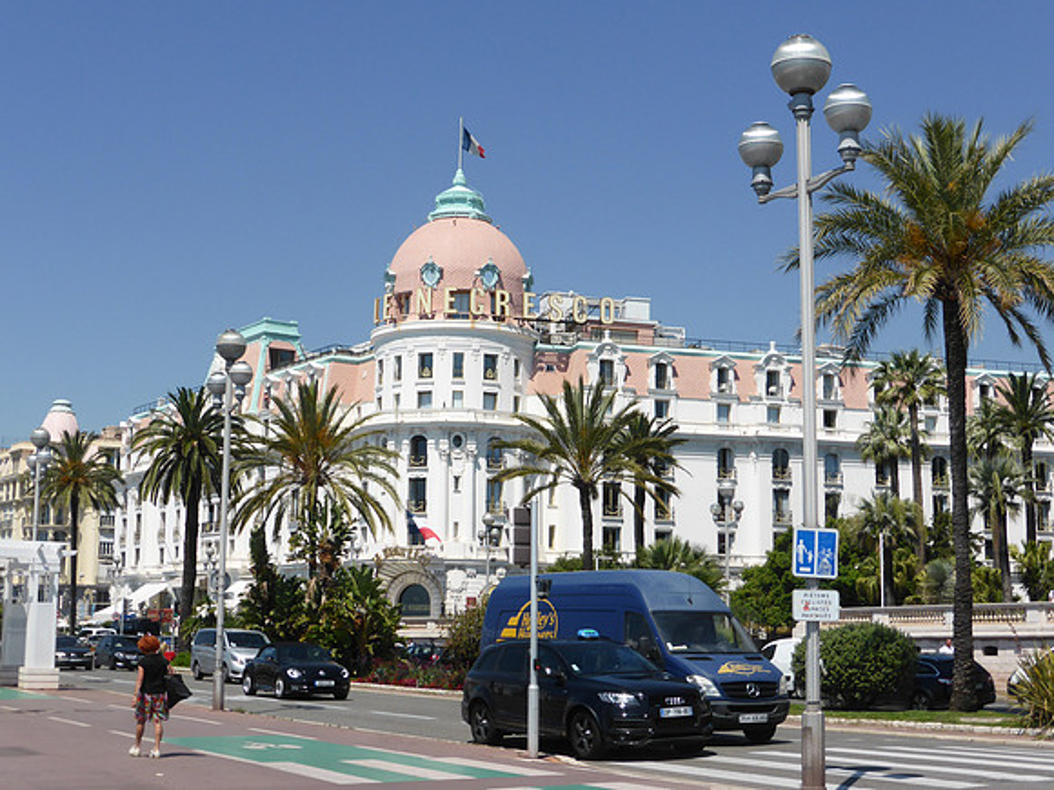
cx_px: 527
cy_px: 395
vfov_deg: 27.5
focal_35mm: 53
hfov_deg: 36.2
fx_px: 1614
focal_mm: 9
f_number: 4.4
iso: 100
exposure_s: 1/1300
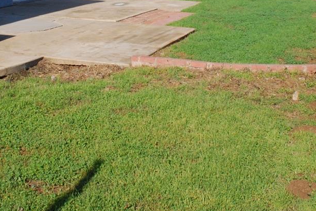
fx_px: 580
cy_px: -4
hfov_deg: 30.4
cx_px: 119
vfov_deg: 20.0
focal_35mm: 66
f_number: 11
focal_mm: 18
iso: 400
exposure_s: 1/500
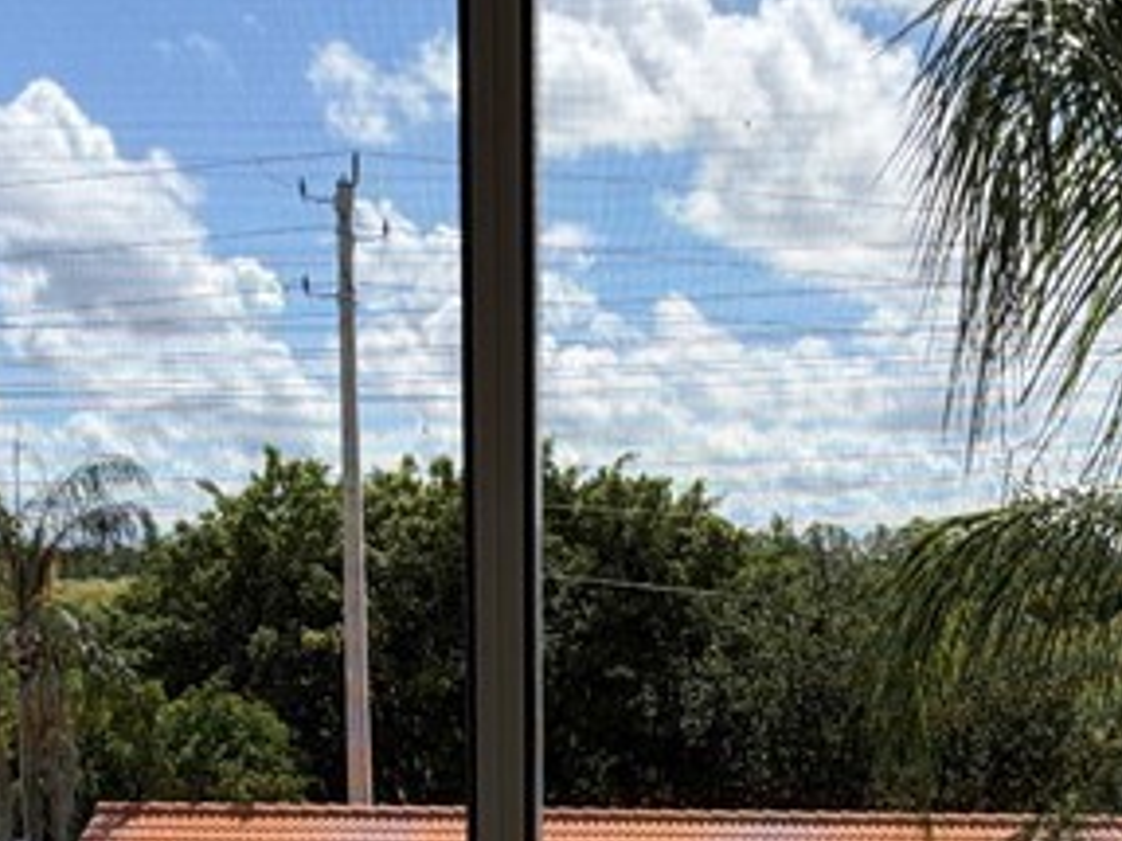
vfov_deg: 27.2
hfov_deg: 38.0
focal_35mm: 50
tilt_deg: -9.8
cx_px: 676
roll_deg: -0.6
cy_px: 872
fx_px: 1620
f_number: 2.2
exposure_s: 1/770
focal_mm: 2.22
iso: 25
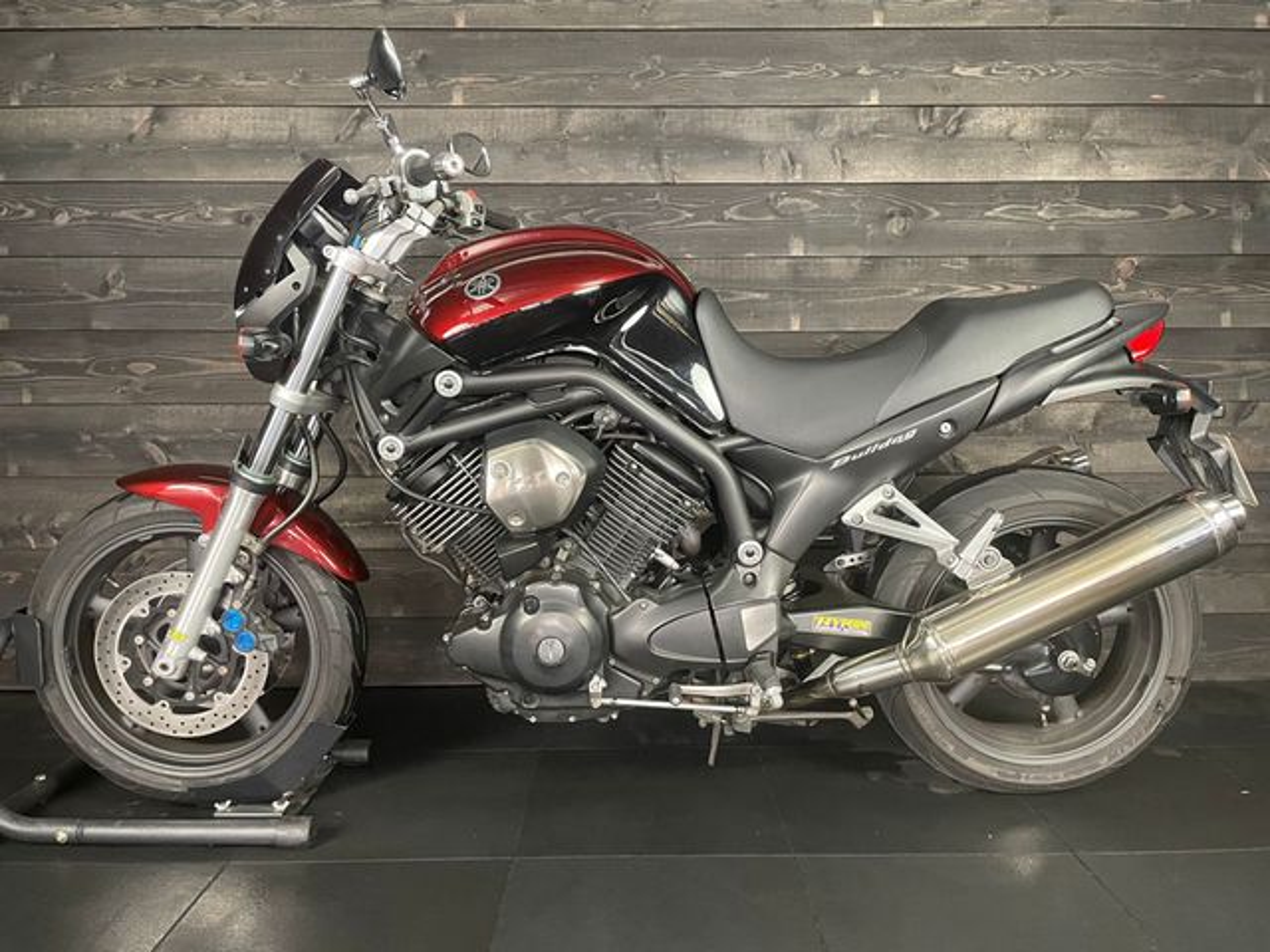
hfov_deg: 67.3
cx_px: 635
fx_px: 954
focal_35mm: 26
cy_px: 476
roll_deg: +0.5
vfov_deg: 53.1
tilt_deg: -4.7
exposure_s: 1/50
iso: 400
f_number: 1.6
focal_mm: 4.2
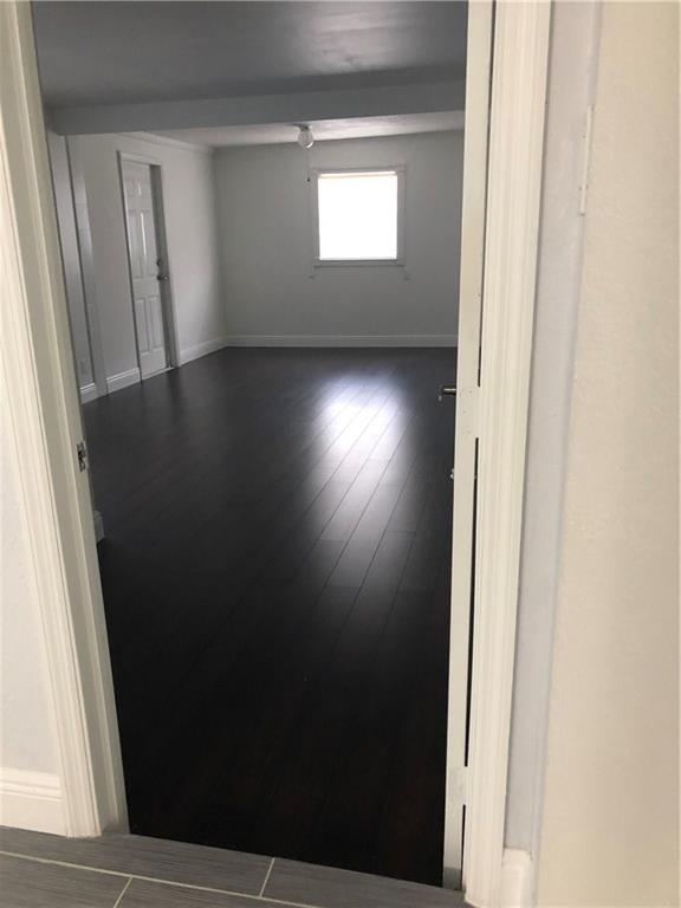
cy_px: 454
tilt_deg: -15.9
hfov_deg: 48.2
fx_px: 761
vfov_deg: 61.7
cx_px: 340
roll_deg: +0.8
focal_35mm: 29
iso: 100
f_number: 1.8
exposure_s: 1/9
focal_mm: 3.99
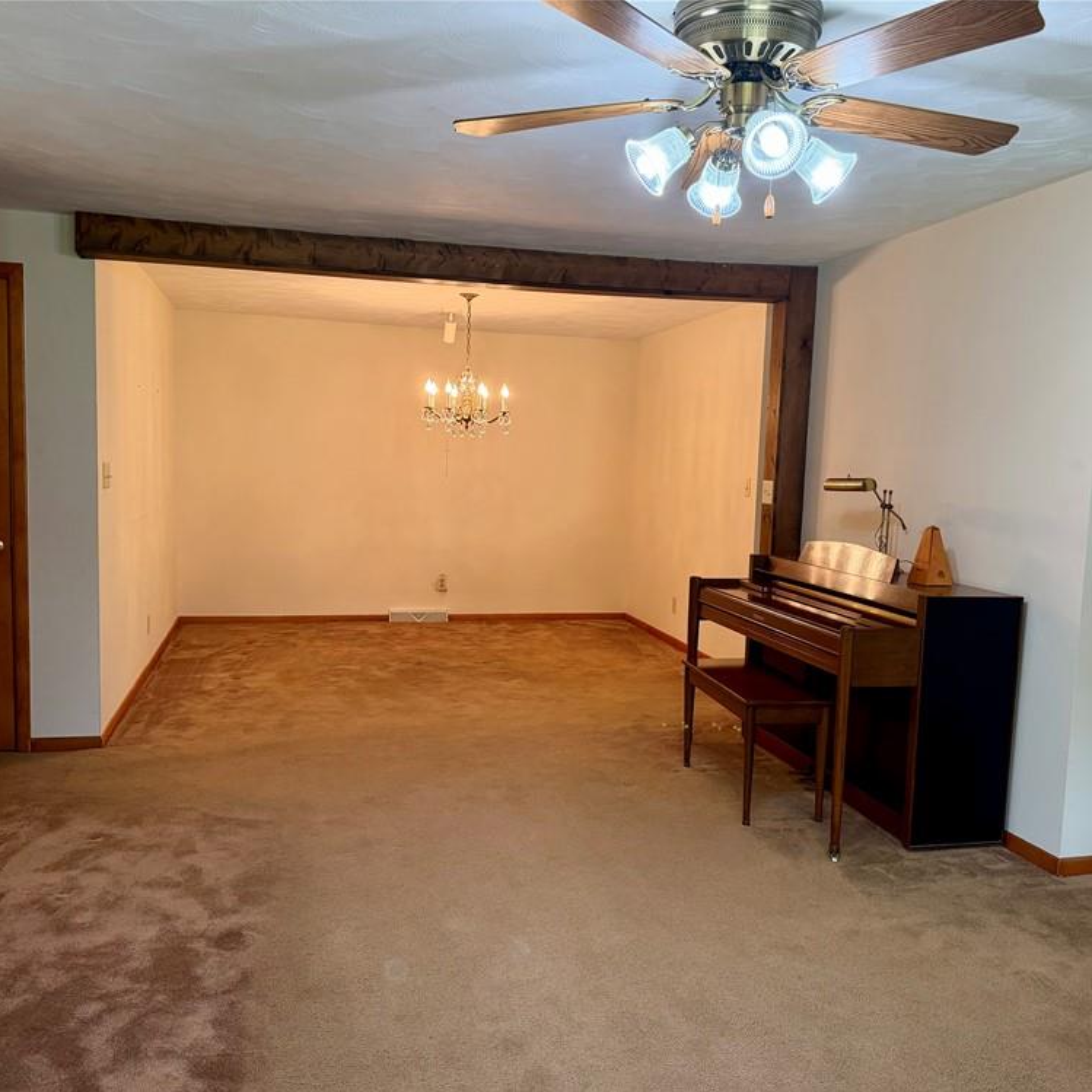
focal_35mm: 29
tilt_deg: -5.7
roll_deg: -1.6
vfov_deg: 55.6
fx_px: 1035
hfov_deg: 55.6
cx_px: 579
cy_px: 558
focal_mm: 6.76
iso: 320
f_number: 1.78
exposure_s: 1/120
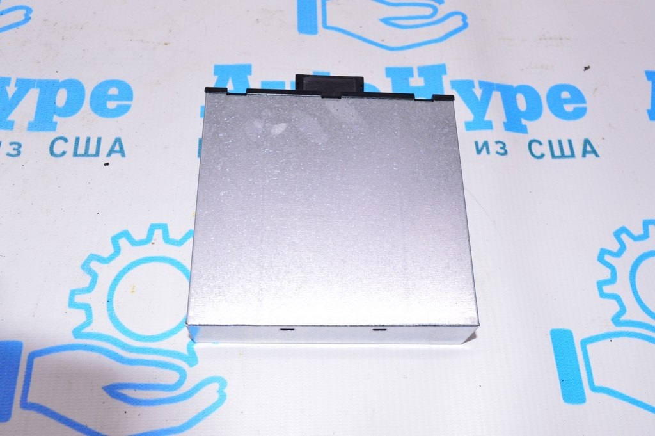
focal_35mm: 36
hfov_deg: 53.2
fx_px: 654
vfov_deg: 36.8
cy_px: 218
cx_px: 328
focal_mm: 24
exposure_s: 1/200
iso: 1600
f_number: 8
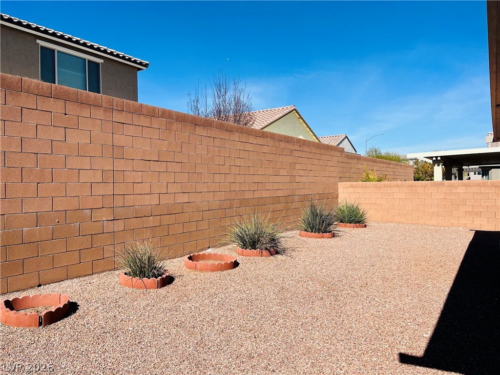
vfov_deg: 53.1
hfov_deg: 67.3
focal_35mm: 26
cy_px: 188
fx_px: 376
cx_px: 250
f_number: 1.6
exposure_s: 1/4651
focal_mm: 5.1
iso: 50
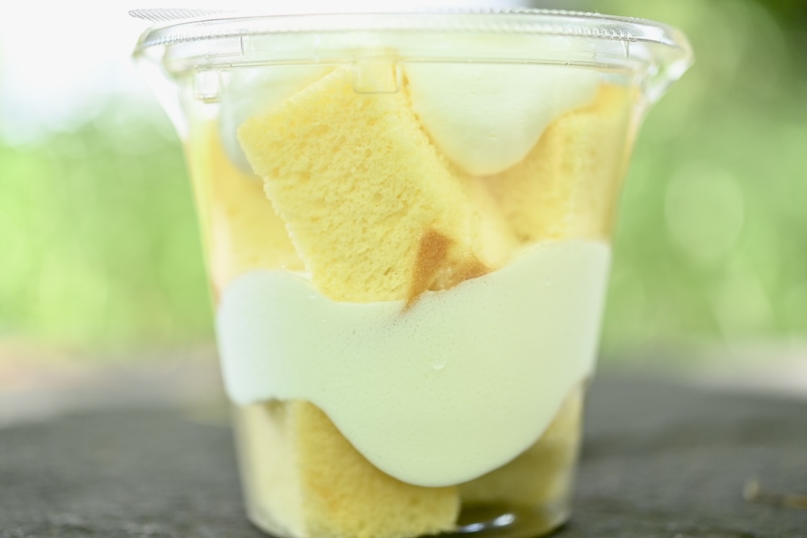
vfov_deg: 22.6
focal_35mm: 60
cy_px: 269
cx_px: 404
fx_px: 1345
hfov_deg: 33.4
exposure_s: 1/320
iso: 800
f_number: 3
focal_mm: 60
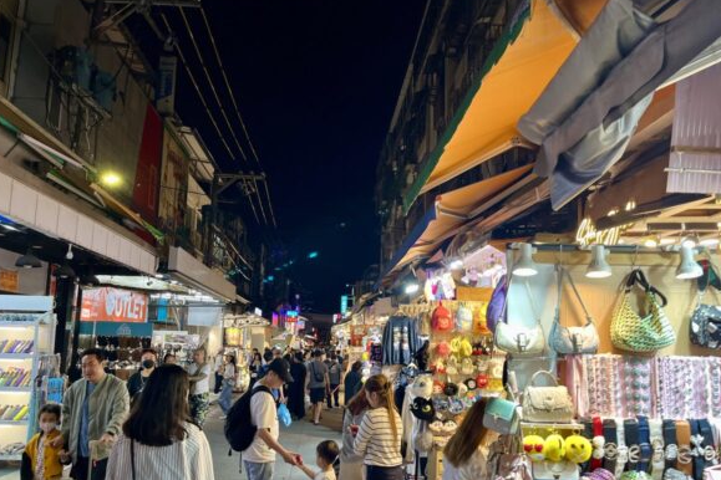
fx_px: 561
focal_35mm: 28
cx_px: 357
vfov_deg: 46.3
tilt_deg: +3.0
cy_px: 266
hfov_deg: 65.5
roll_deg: -3.0
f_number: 1.6
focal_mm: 5.1
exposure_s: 1/120
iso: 125
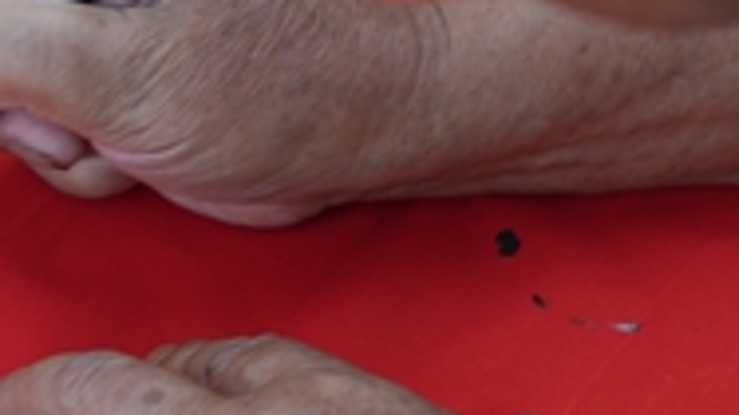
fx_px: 3957
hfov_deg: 10.7
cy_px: -85
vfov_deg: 6.0
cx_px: 273
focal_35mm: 202
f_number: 4
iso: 125
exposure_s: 1/80
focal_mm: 45
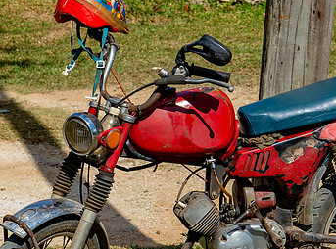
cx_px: 185
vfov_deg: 9.9
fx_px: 1440
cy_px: 148
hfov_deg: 13.3
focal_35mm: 149
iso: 100
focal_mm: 70
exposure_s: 1/250
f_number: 8
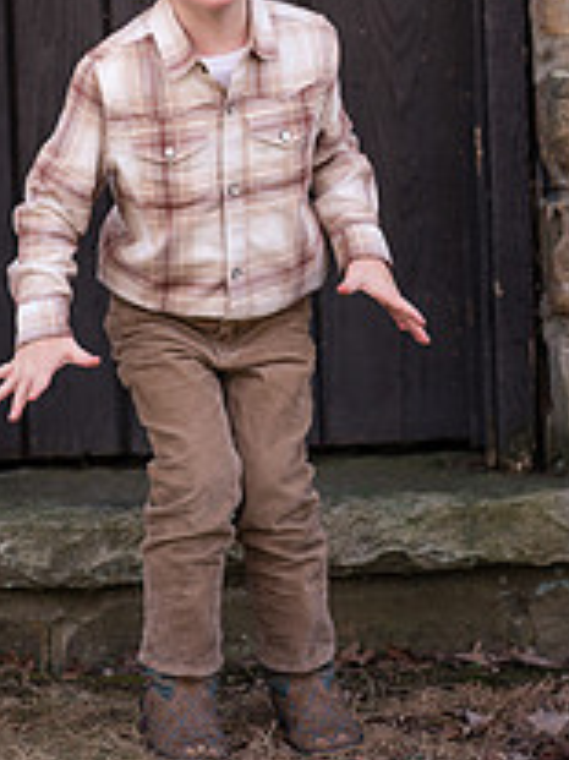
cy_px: 7
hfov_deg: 8.3
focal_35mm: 178
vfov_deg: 11.0
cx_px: 180
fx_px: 3905
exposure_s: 1/640
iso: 320
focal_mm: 85
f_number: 3.2
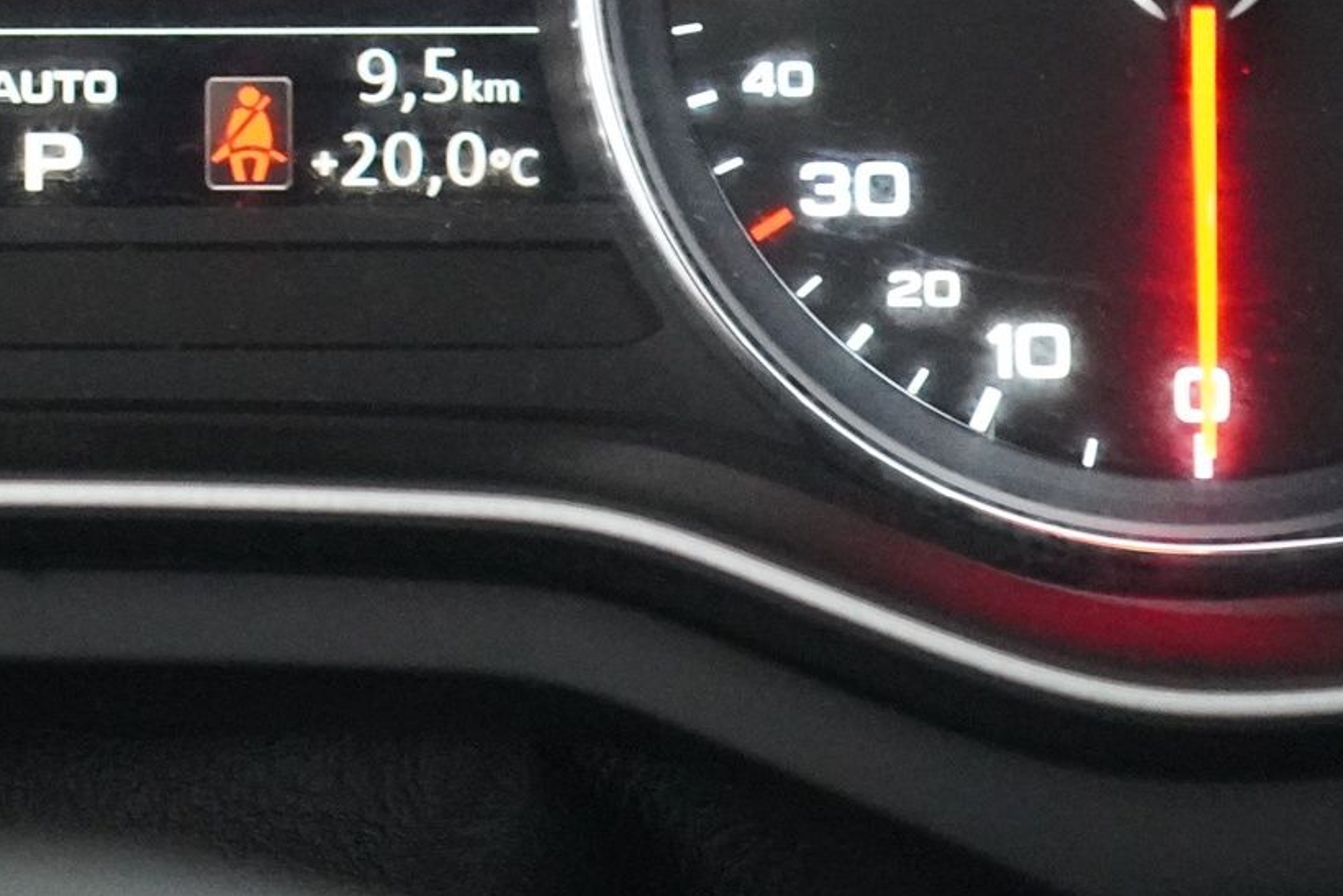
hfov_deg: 15.8
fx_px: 4776
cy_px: -266
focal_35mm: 128
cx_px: 67
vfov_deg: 10.5
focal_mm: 28
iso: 6400
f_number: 3.5
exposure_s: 1/20
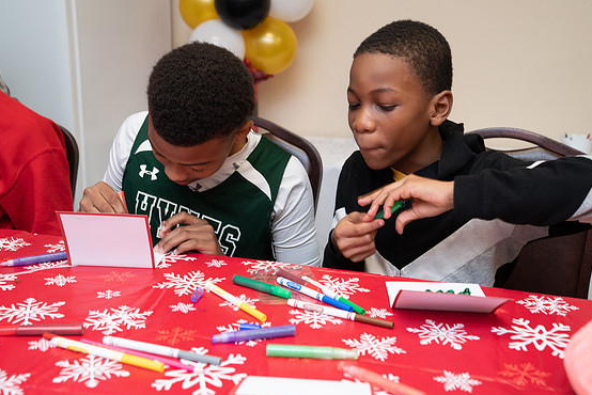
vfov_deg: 29.9
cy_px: 206
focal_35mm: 45
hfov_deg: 43.6
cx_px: 294
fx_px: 740
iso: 640
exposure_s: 1/80
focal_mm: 43
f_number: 4.5
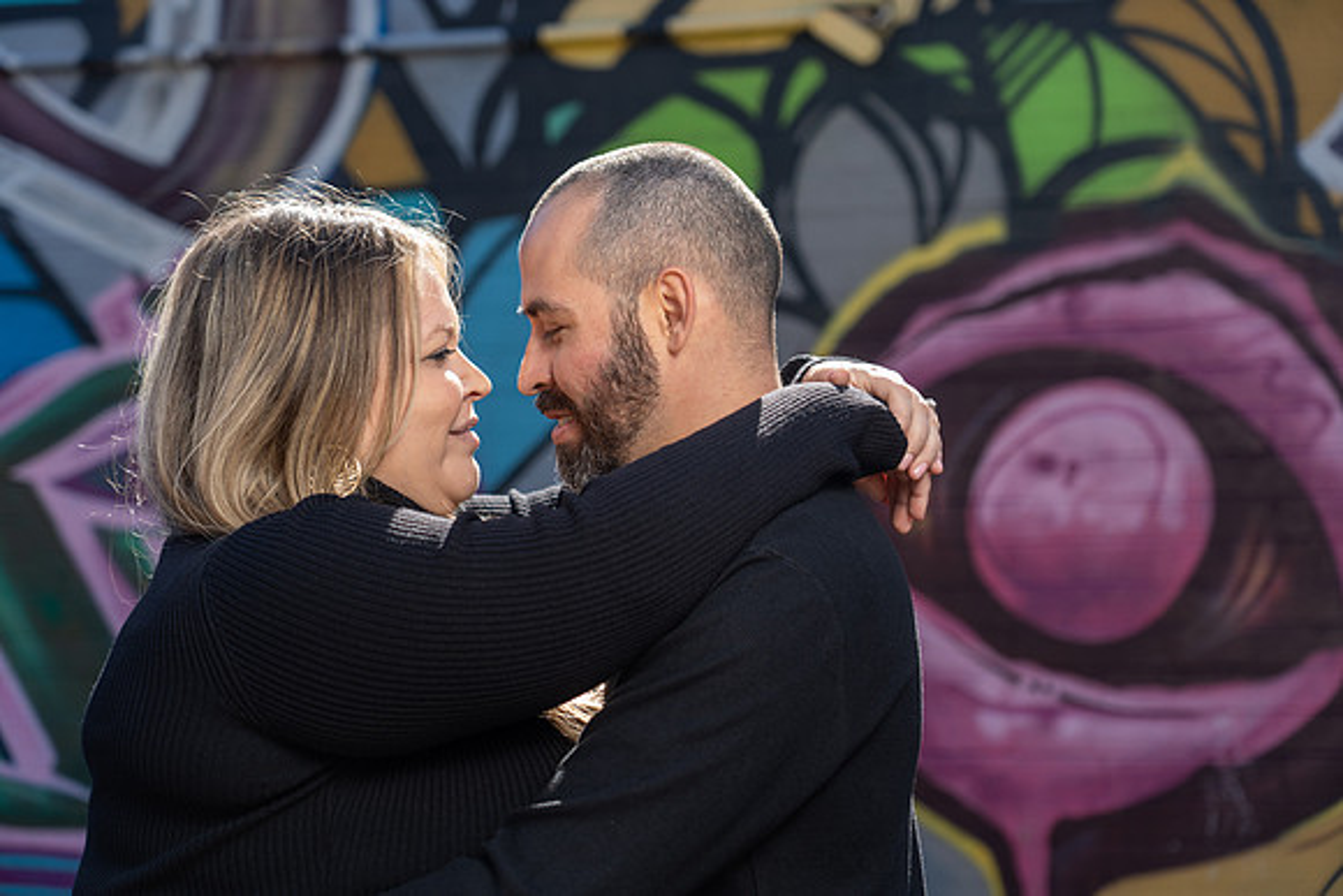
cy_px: 448
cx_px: 672
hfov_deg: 28.1
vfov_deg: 18.9
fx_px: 2687
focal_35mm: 72
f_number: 4
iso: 50
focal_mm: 72
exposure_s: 1/200
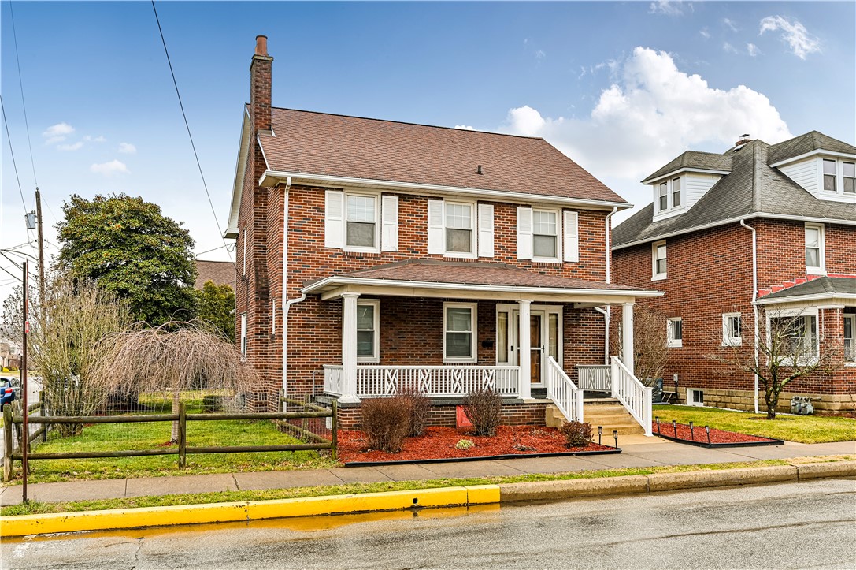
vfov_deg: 43.5
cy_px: 285
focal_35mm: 30
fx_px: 713
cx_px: 428
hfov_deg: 62.0
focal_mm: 30
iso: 100
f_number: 6.3
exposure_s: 1/20
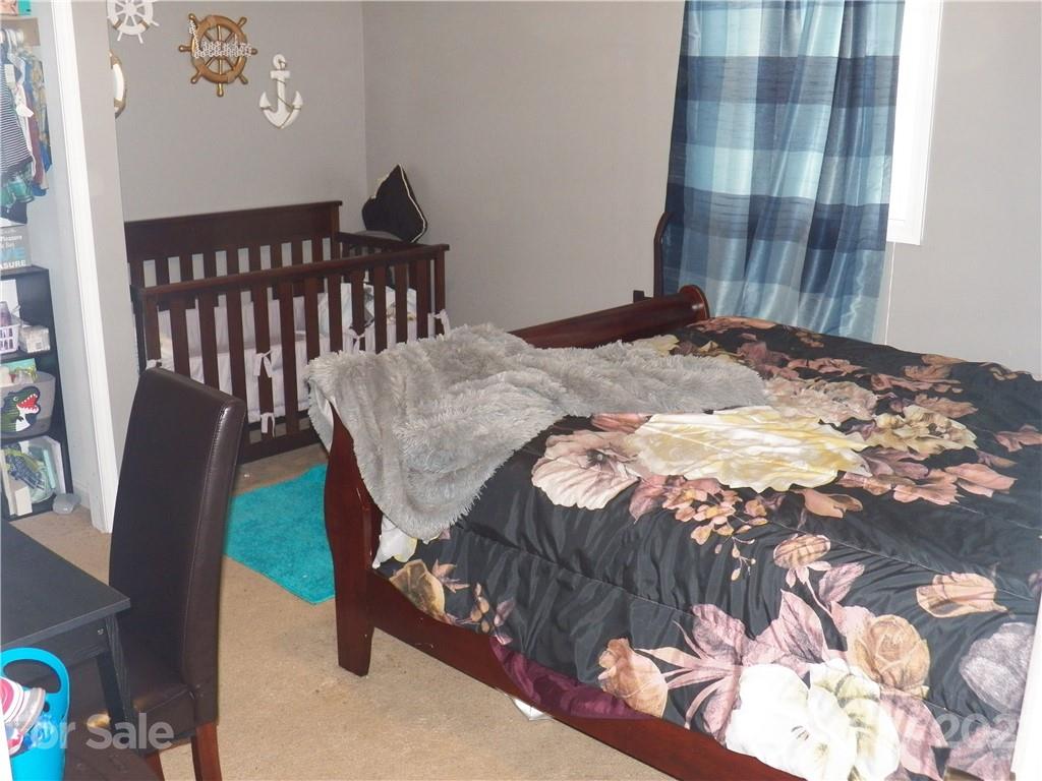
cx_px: 521
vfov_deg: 40.7
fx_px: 1054
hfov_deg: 52.6
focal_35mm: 35
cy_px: 390
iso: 400
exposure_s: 1/30
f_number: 2.8
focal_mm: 6.3
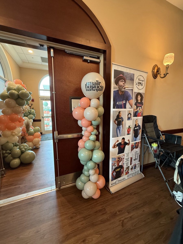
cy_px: 122
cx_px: 92
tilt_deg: -4.4
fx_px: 99
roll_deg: +2.2
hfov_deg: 85.7
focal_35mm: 14
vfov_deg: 102.1
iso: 320
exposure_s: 1/60
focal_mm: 2.22
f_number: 2.2
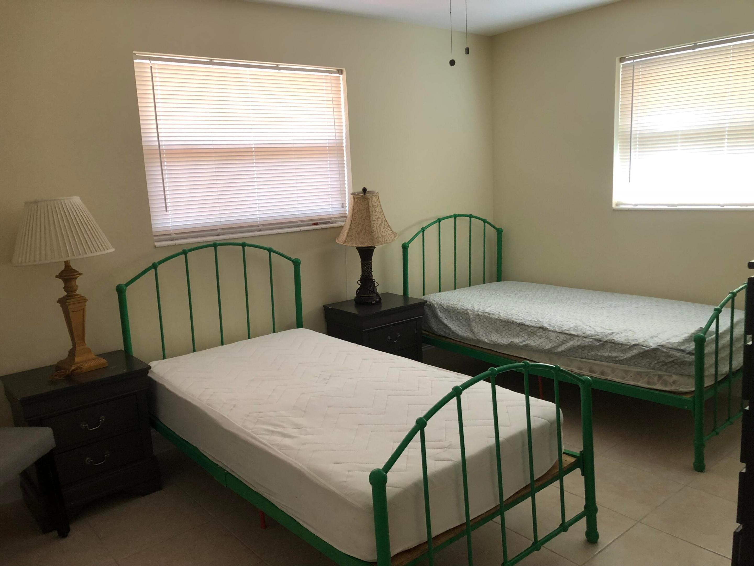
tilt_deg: -11.3
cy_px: 283
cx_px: 377
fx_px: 610
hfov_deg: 63.4
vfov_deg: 49.7
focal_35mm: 28
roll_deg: +2.5
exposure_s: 1/17
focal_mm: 3.99
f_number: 1.8
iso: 40
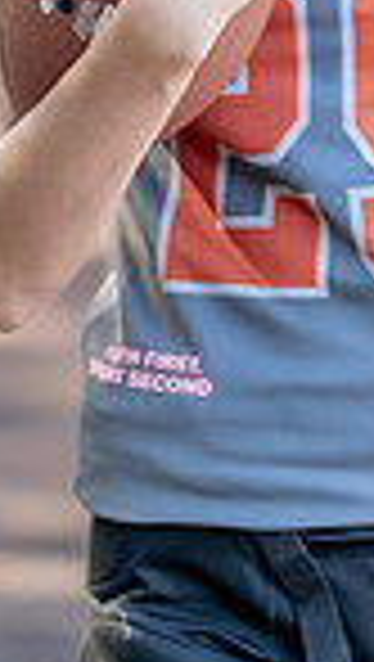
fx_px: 4254
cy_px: 11
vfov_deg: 8.9
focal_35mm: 242
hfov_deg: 5.0
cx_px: 374
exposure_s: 1/1000
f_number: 1.2
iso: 100
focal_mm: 50
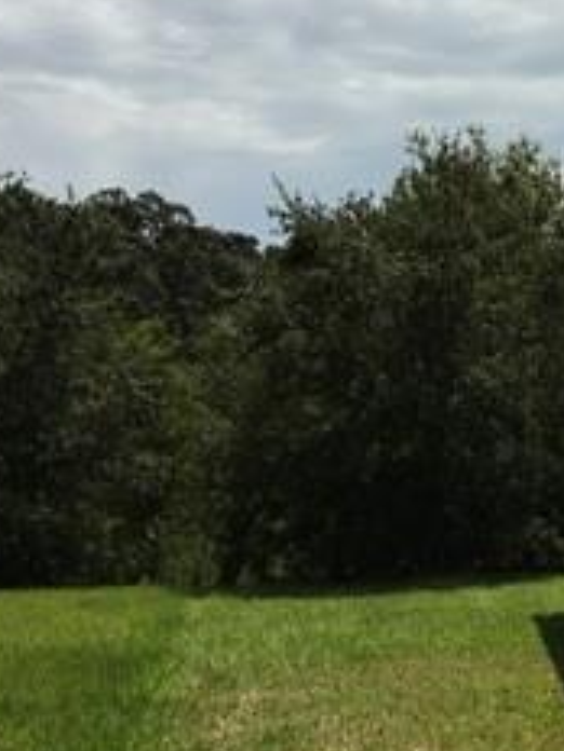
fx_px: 1738
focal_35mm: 80
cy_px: 482
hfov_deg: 17.6
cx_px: 677
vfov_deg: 24.3
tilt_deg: +1.3
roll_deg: -0.1
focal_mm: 4.15
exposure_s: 1/4525
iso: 25
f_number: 2.2
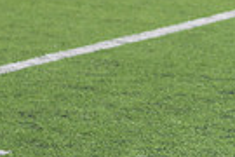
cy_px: -133
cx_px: -198
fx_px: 1997
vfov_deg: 4.4
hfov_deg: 6.6
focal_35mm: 306
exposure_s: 1/1250
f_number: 3.5
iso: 160
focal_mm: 71
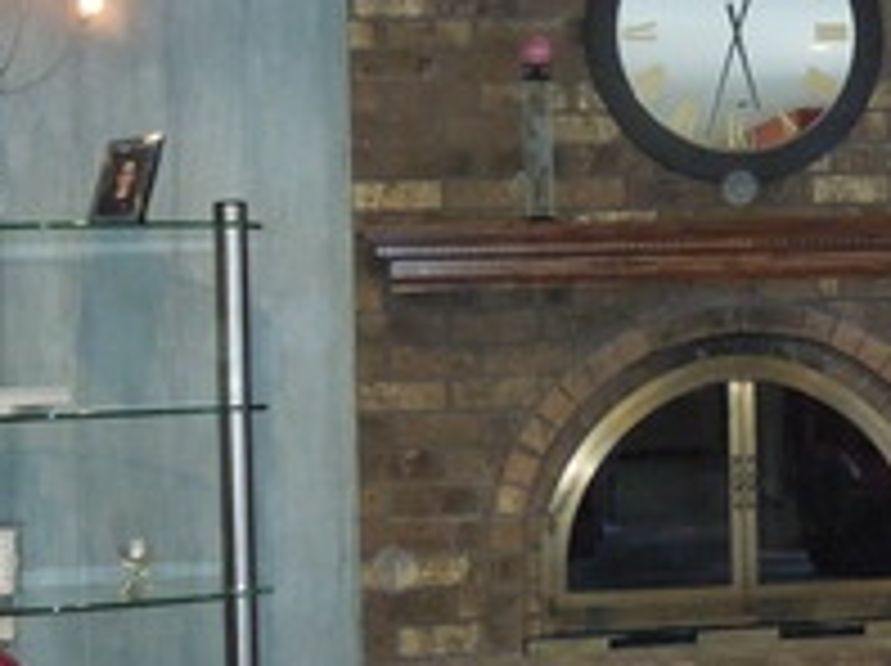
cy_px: 238
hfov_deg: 23.6
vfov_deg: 18.1
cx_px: 765
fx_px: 2082
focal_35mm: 81
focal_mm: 4.5
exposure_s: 1/30
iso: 800
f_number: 3.3
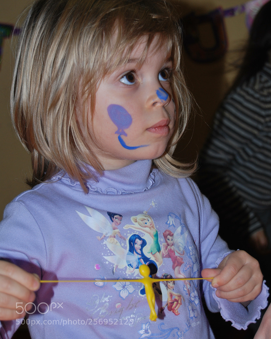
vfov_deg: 20.4
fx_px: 938
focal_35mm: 94
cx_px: 137
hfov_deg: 16.4
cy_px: 137
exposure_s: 1/60
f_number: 5.6
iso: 200
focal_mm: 55
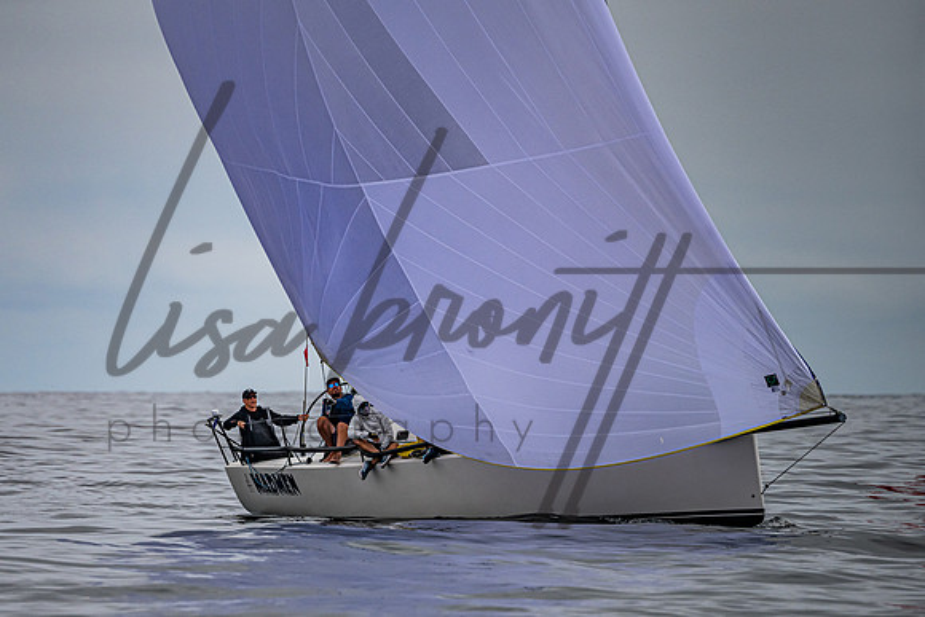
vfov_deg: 2.6
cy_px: 390
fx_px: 13522
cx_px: 347
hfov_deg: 3.9
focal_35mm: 526
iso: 400
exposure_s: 1/5000
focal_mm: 400
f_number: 5.6
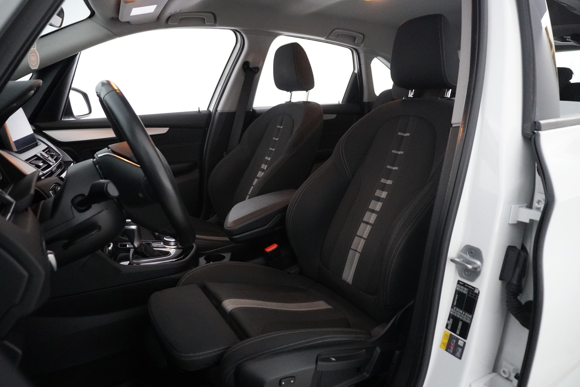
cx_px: 290
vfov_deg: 53.1
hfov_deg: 73.7
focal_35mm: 24
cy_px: 194
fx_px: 387
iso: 6400
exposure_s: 1/125
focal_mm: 16
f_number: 3.5
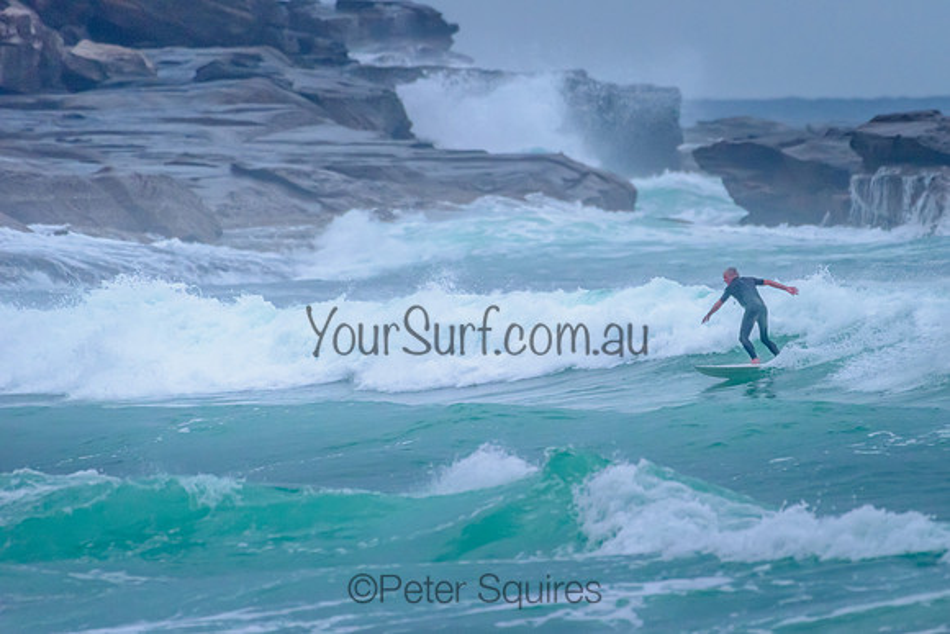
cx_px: 610
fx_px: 16941
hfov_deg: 3.2
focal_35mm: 642
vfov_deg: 2.1
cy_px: 253
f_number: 5.6
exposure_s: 1/2000
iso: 1800
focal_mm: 500
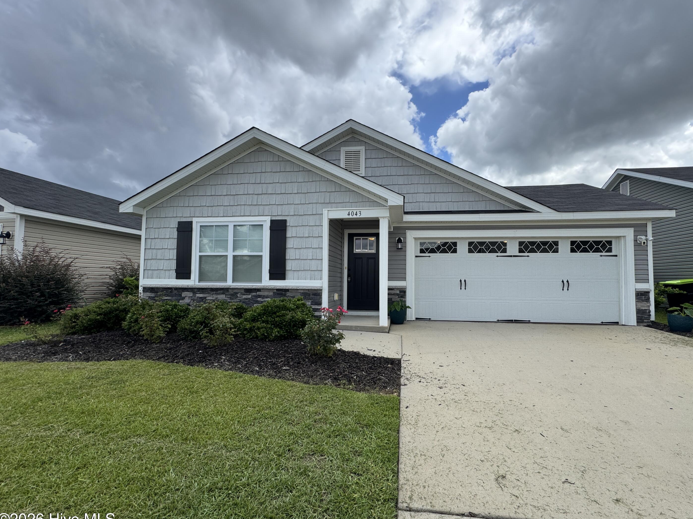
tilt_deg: +2.0
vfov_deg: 81.7
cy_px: 267
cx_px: 368
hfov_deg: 98.0
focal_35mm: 15
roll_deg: -0.6
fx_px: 300
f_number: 2.2
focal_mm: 2.22
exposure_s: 1/804
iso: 50
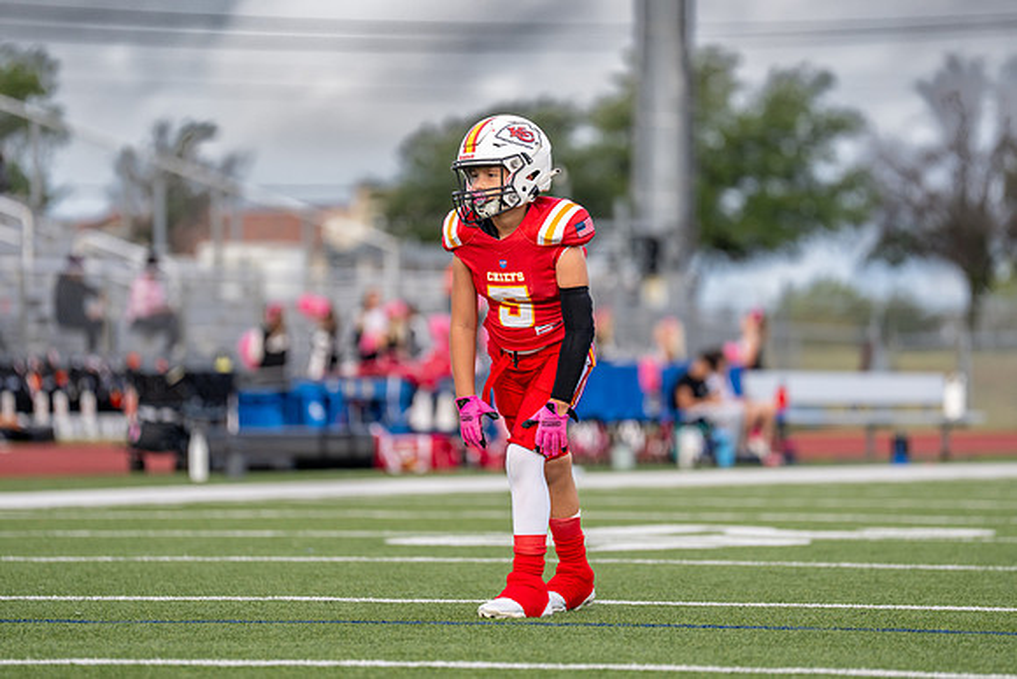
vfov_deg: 5.2
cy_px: 317
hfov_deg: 7.8
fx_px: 7416
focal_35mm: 262
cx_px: 518
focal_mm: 200
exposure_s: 1/2500
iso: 400
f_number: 2.8
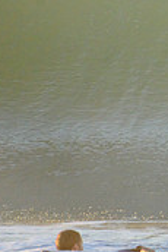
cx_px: 390
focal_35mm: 2529
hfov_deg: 0.5
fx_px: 17666
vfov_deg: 0.8
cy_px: 26
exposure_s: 1/1250
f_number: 5.6
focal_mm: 500
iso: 450
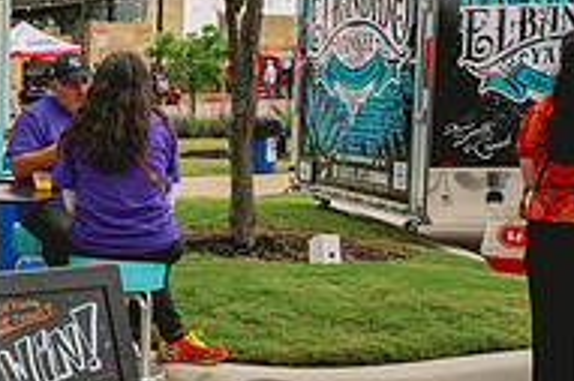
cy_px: 219
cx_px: -258
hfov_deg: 23.1
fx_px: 1163
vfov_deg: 18.6
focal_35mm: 73
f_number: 5.6
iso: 200
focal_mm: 24
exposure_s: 1/250
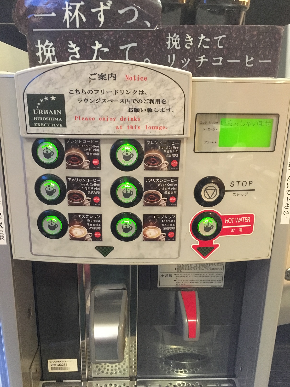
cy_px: 194
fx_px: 324
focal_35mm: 29
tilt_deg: -15.8
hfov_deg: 48.2
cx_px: 145
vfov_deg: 61.7
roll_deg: -1.6
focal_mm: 4.15
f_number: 2.2
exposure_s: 1/15
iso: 320
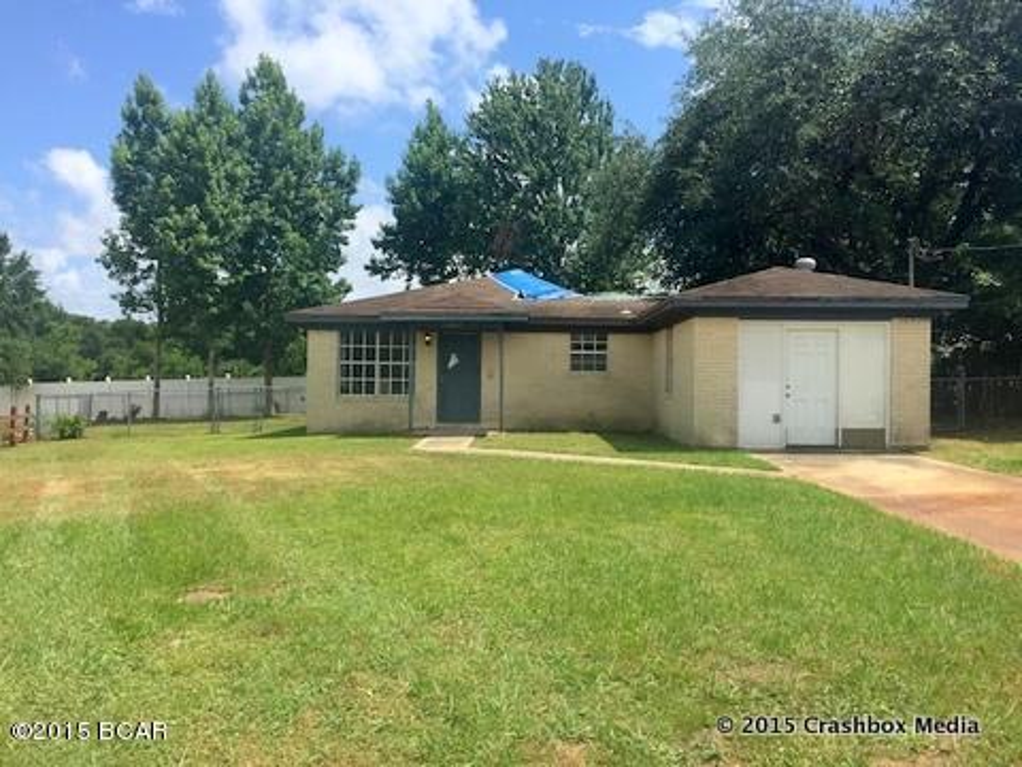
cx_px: 511
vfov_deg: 48.2
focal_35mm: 29
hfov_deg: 61.7
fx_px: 856
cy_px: 384
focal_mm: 4.15
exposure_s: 1/1980
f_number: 2.2
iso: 32
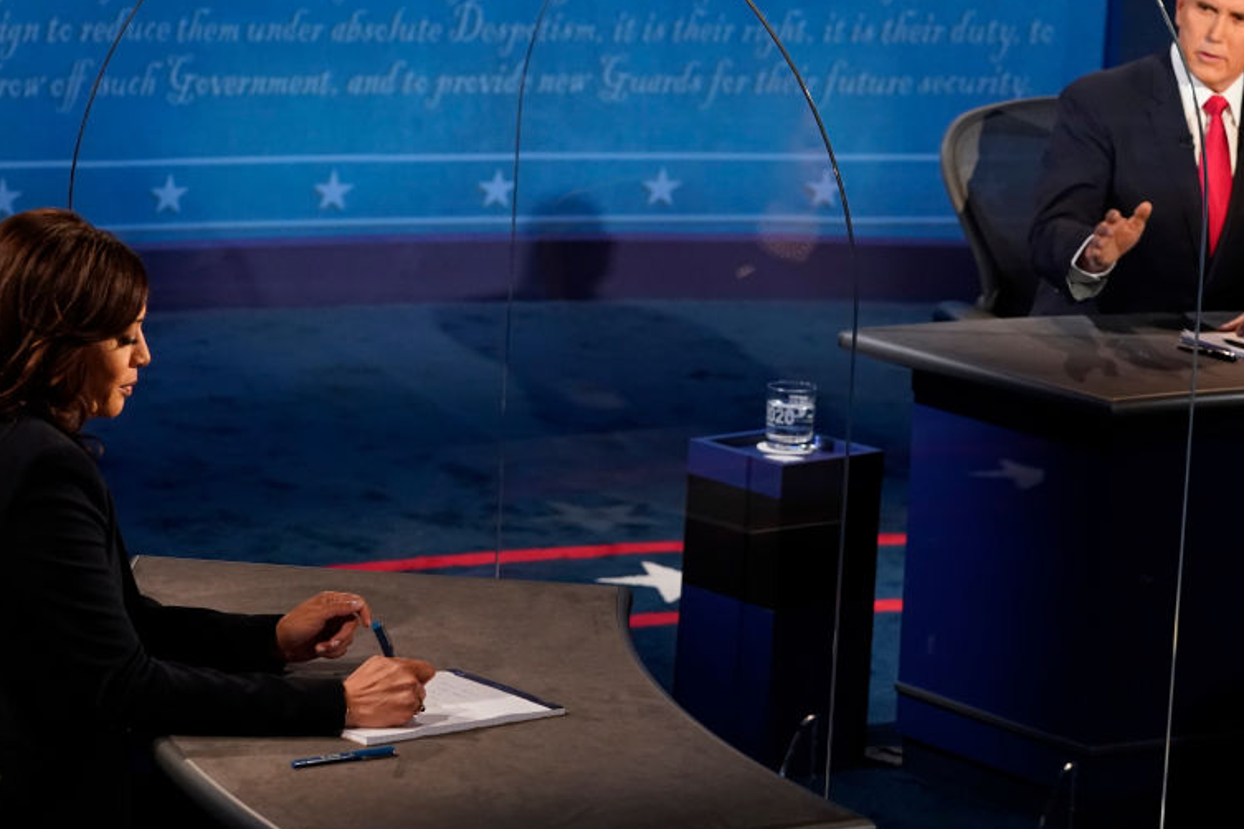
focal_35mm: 151
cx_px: 638
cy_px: 399
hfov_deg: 13.6
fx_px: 5217
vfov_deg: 9.1
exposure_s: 1/200
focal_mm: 111
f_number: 5.6
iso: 4000
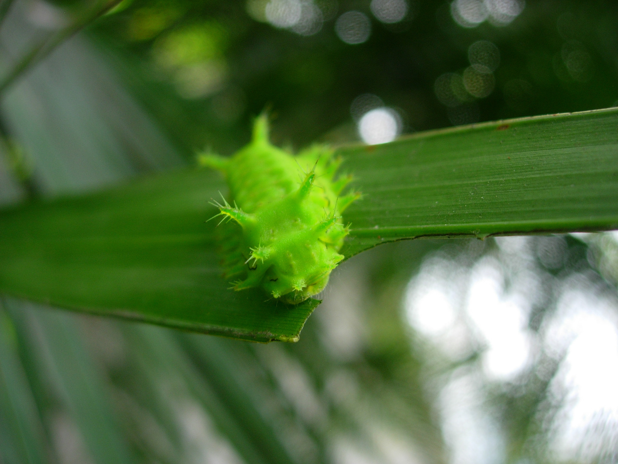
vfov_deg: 37.7
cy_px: 232
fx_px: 678
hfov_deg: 49.0
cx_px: 309
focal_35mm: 38
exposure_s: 1/132
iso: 64
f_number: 2.8
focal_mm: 7.8
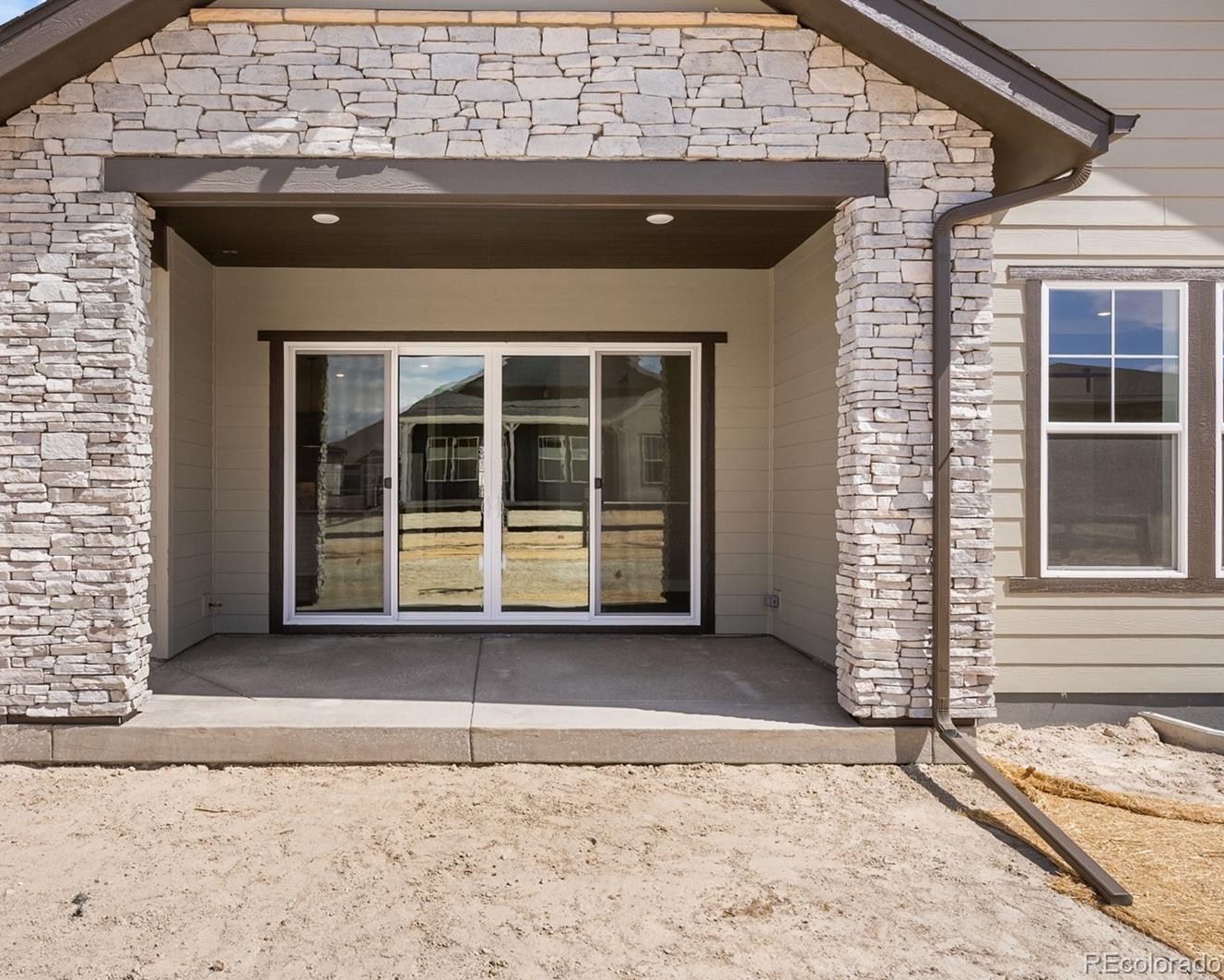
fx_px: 963
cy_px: 490
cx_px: 495
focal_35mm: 27
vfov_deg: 53.9
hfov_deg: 64.4
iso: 200
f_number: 8
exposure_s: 1/640
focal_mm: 23.5
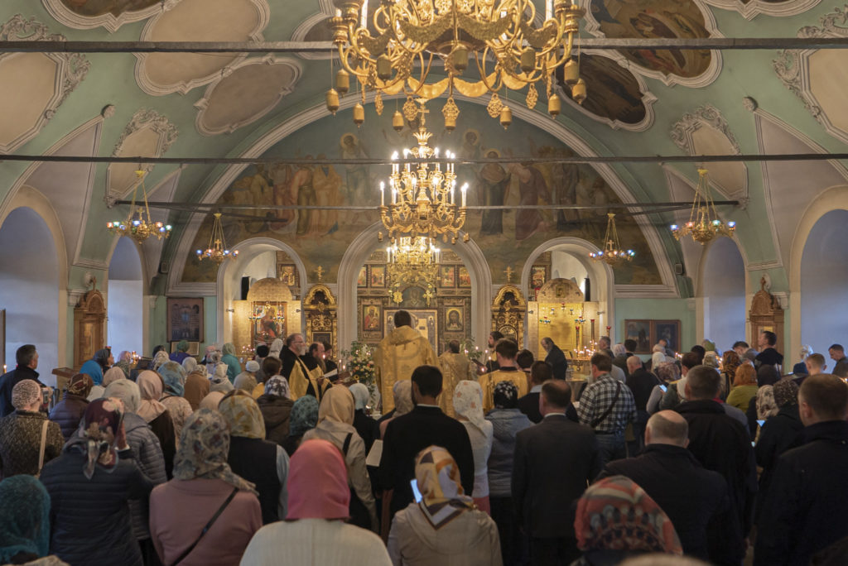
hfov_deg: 61.9
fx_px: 707
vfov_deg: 43.7
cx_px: 424
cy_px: 283
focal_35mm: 30
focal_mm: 20
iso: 1000
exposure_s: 1/80
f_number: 2.8
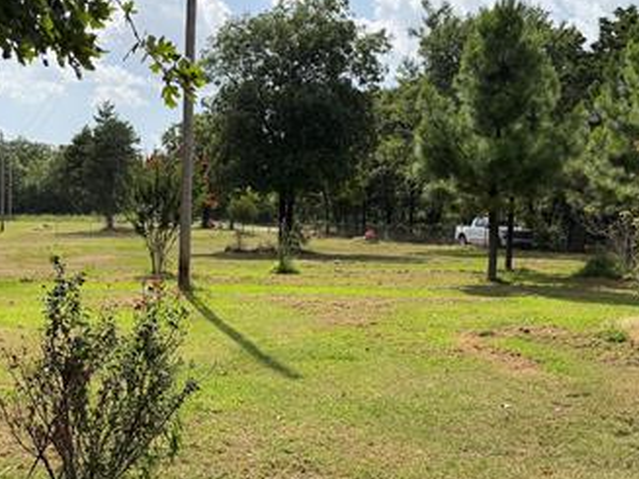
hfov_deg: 40.2
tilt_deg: -0.5
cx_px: 240
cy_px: 239
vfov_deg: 30.9
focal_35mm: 47
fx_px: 867
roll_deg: -3.2
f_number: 1.78
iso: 100
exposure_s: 1/6173
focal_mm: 6.76
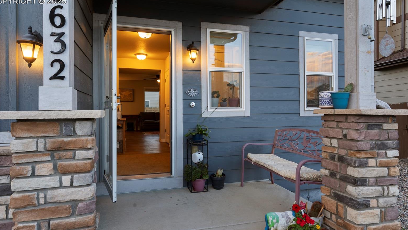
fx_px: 249
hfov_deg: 78.7
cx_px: 199
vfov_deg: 49.5
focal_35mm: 23
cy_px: 109
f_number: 10
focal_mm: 21
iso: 200
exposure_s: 1/2.5
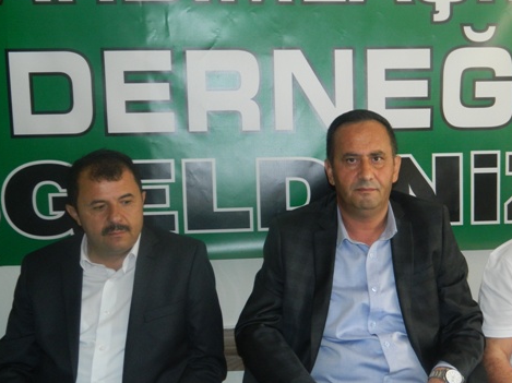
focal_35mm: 56
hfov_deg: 34.0
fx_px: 828
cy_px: 228
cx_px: 344
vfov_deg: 26.0
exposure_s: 1/50
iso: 200
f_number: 3.5
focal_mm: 7.3
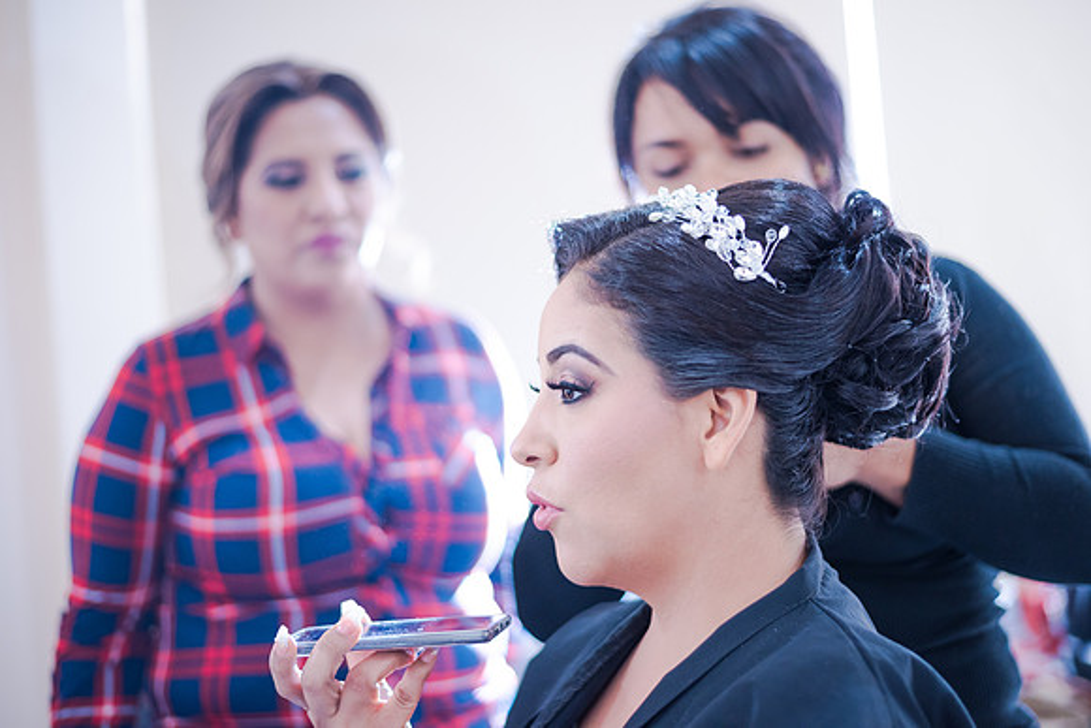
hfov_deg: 39.6
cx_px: 546
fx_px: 1516
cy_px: 364
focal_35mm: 50
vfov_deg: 27.0
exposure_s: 1/200
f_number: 1.8
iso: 640
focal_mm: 50
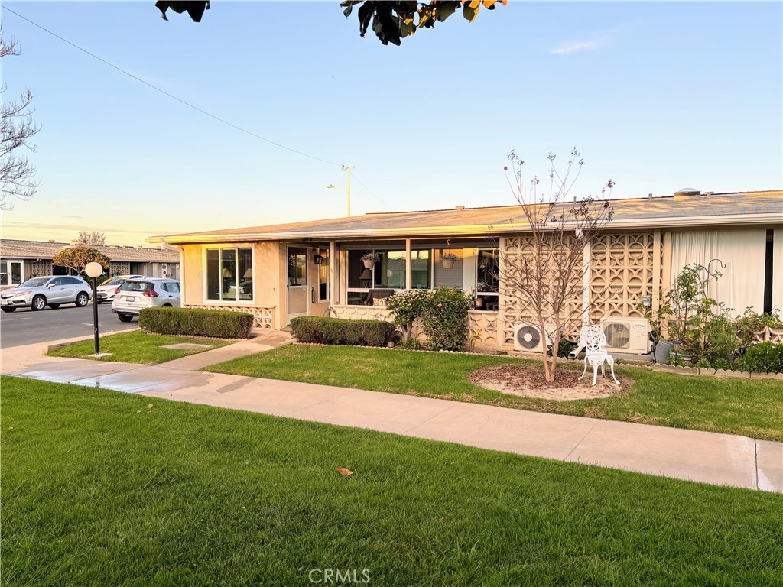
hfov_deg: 67.3
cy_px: 294
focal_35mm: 26
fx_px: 588
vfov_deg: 53.1
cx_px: 392
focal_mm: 5.96
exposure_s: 1/615
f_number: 1.6
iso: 50
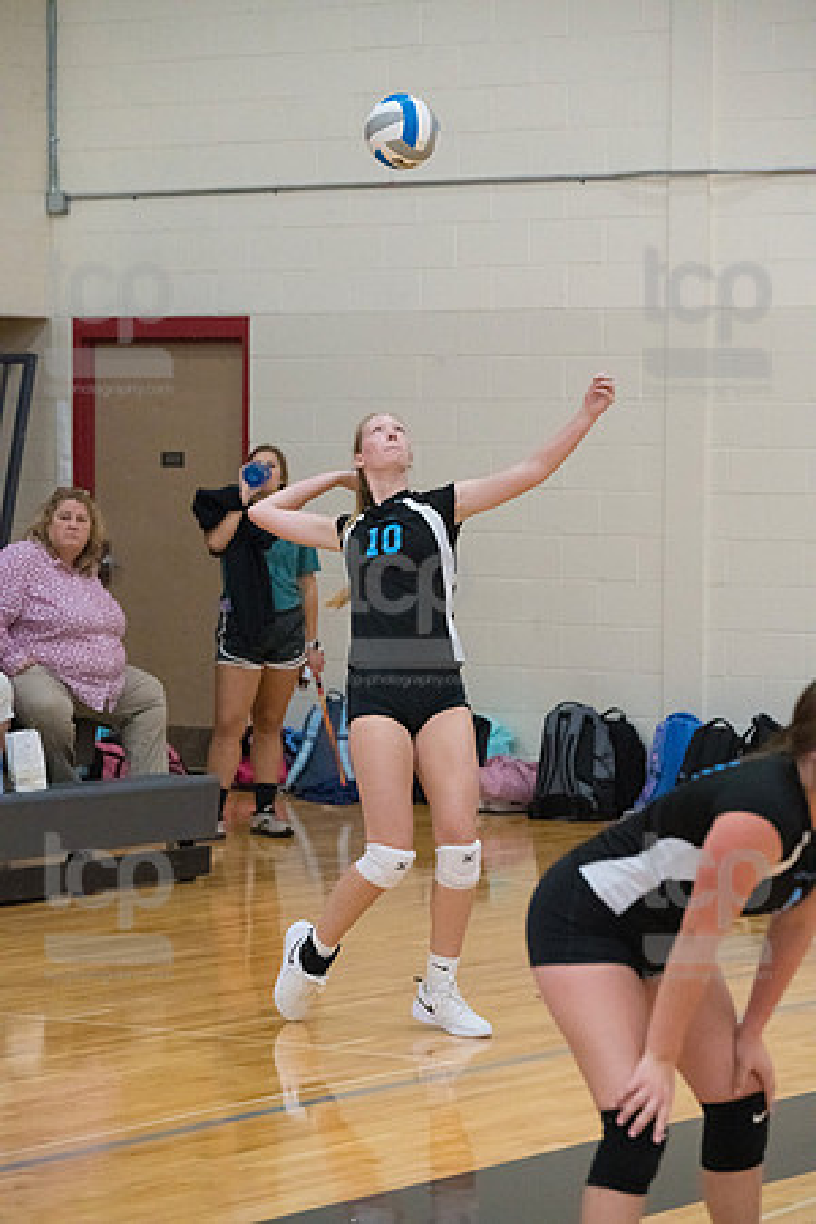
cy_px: 612
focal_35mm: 125
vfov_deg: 16.4
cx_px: 408
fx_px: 4250
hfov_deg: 11.0
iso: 6400
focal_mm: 125
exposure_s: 1/1000
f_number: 4.5
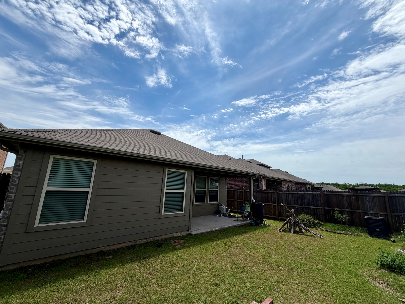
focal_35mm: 14
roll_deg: -2.0
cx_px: 202
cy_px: 152
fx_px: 164
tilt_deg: +10.9
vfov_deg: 85.7
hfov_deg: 102.1
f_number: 2.2
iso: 20
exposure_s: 1/1534
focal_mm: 2.22
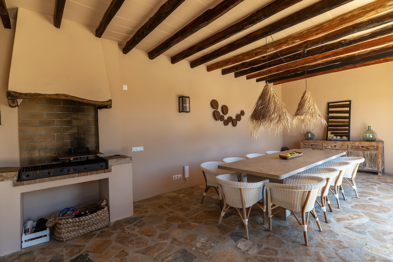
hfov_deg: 93.3
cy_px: 131
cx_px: 196
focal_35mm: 17
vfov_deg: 70.4
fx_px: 186
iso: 640
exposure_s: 1/400
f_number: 8
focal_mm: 11.5
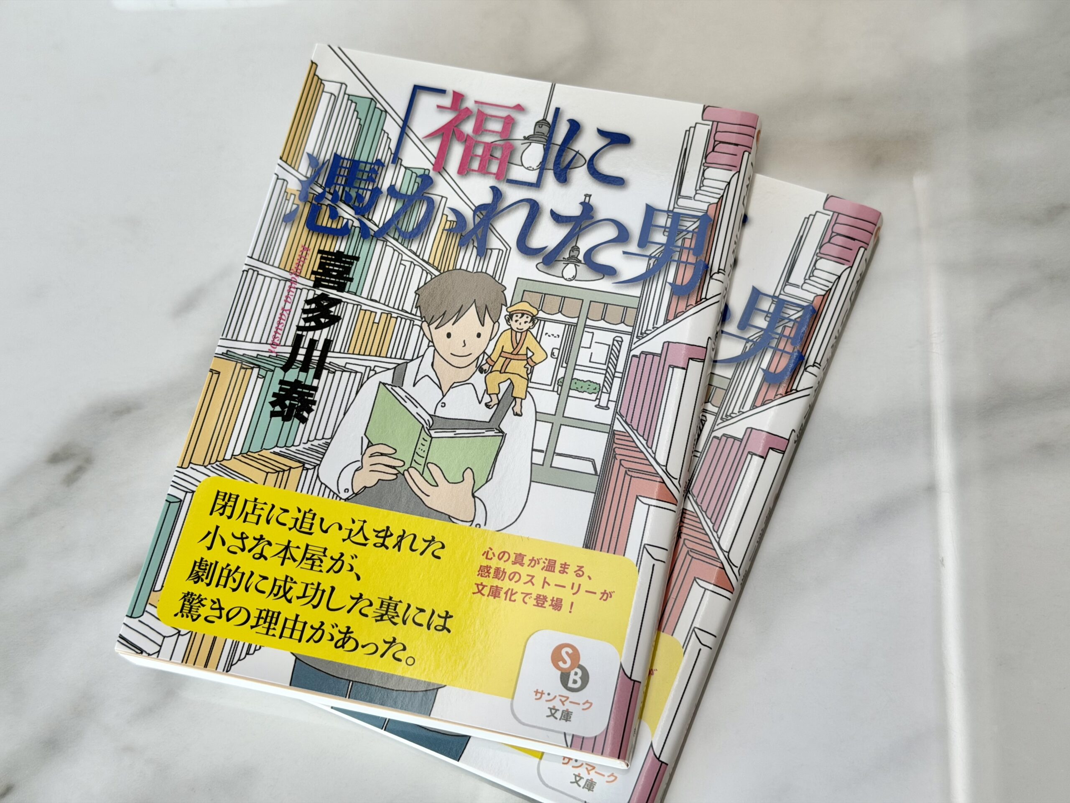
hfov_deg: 39.7
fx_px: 1484
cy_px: 402
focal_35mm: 48
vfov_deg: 30.3
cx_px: 535
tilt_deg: -66.8
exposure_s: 1/121
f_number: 1.78
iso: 80
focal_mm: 6.76
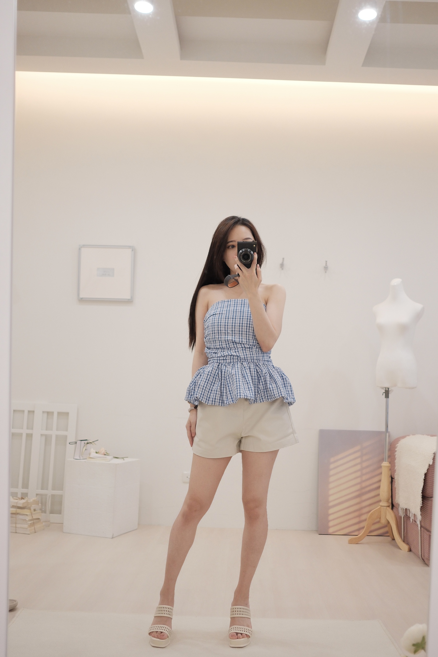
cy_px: 328
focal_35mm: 35
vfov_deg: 54.4
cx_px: 219
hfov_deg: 37.9
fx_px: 639
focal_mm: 23
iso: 800
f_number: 2
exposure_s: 1/250
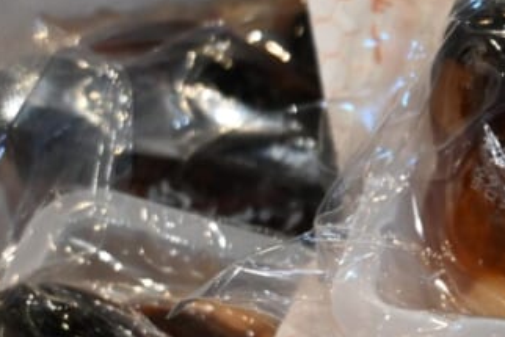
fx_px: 1731
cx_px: 753
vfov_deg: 11.0
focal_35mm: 123
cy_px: 336
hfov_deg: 15.4
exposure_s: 1/125
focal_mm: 26.5
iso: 1000
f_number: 4.5
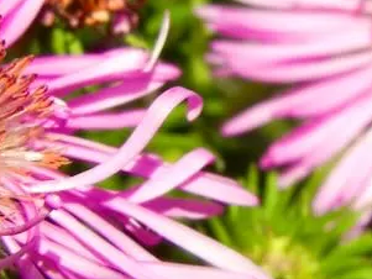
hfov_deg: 19.1
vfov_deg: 14.5
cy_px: 108
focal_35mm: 102
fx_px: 1097
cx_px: 84
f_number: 3.5
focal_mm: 5.4
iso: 160
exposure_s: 1/692
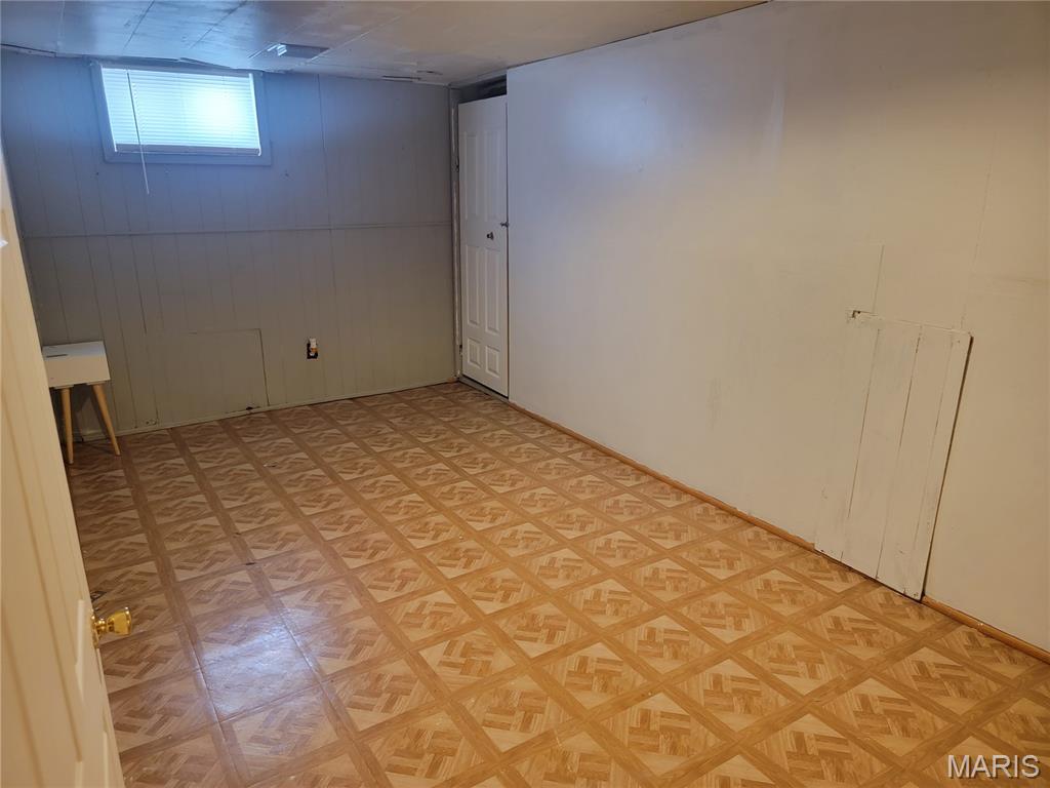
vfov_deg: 56.8
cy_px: 394
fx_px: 728
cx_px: 525
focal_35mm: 24
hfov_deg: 71.6
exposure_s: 1/40
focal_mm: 6.7
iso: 400
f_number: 1.8
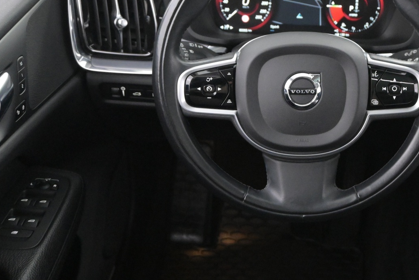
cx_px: 309
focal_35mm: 54
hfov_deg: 36.2
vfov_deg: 25.1
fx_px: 626
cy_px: 98
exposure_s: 1/40
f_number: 4.2
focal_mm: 23
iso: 6400
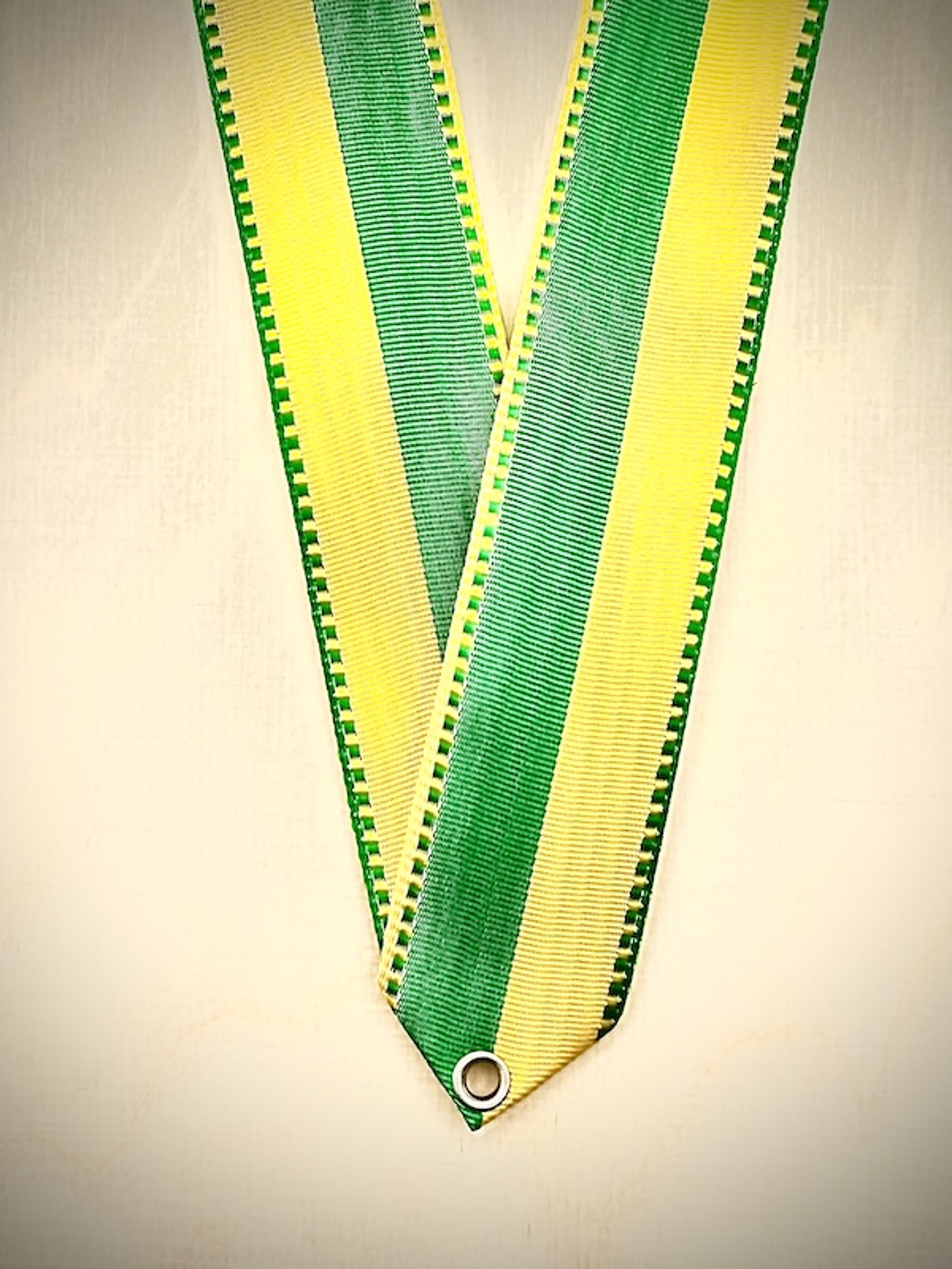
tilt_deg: -76.5
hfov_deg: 53.1
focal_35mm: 26
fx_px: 953
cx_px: 476
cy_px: 634
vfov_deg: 67.3
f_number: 1.5
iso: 32
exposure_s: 1/111
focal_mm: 5.7
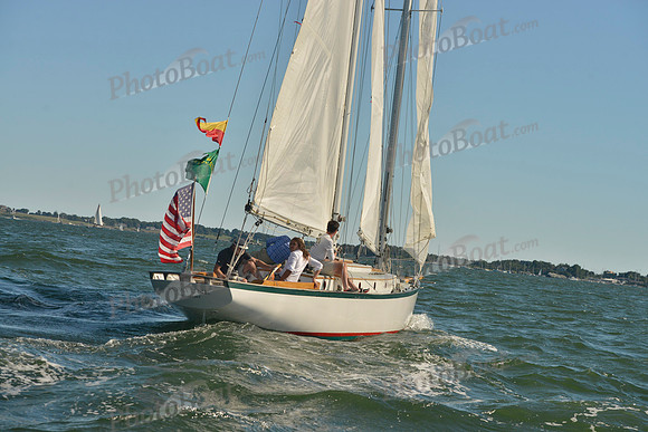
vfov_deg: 19.5
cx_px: 324
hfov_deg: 28.8
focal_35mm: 70
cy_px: 216
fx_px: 1260
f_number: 8
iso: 400
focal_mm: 70
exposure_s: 1/1250
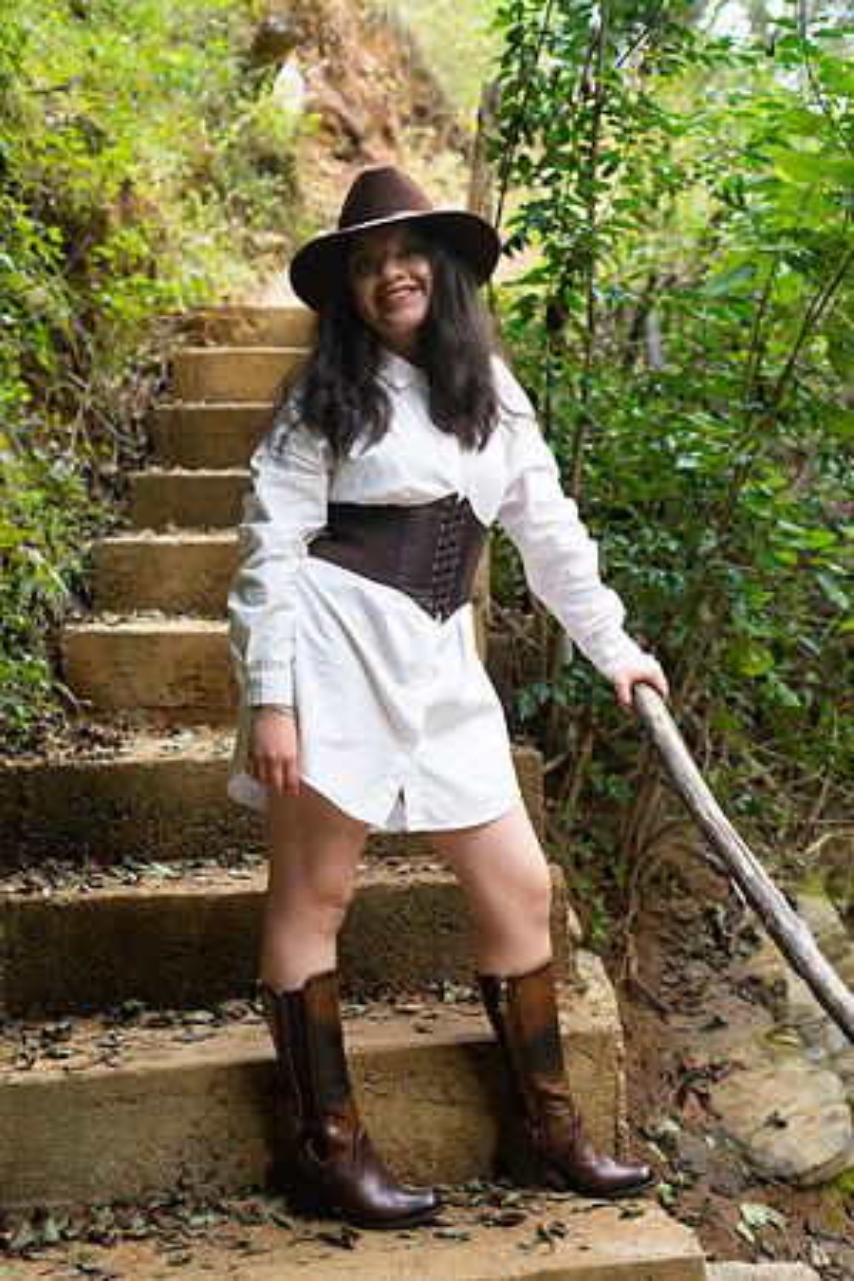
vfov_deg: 39.6
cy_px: 640
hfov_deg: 27.0
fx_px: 1779
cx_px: 427
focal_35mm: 50
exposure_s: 1/400
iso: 400
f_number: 4
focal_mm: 50
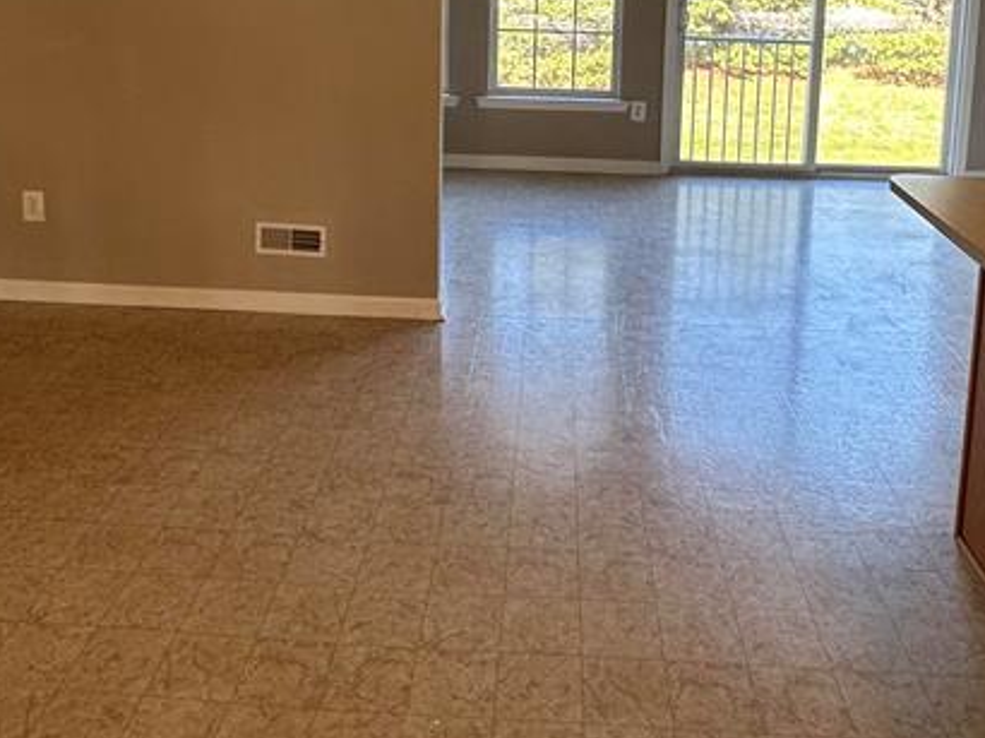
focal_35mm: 35
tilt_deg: -8.5
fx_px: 995
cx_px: 507
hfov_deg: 52.6
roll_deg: -1.0
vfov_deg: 37.4
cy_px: 46
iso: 80
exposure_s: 1/120
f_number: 2.2
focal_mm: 2.22
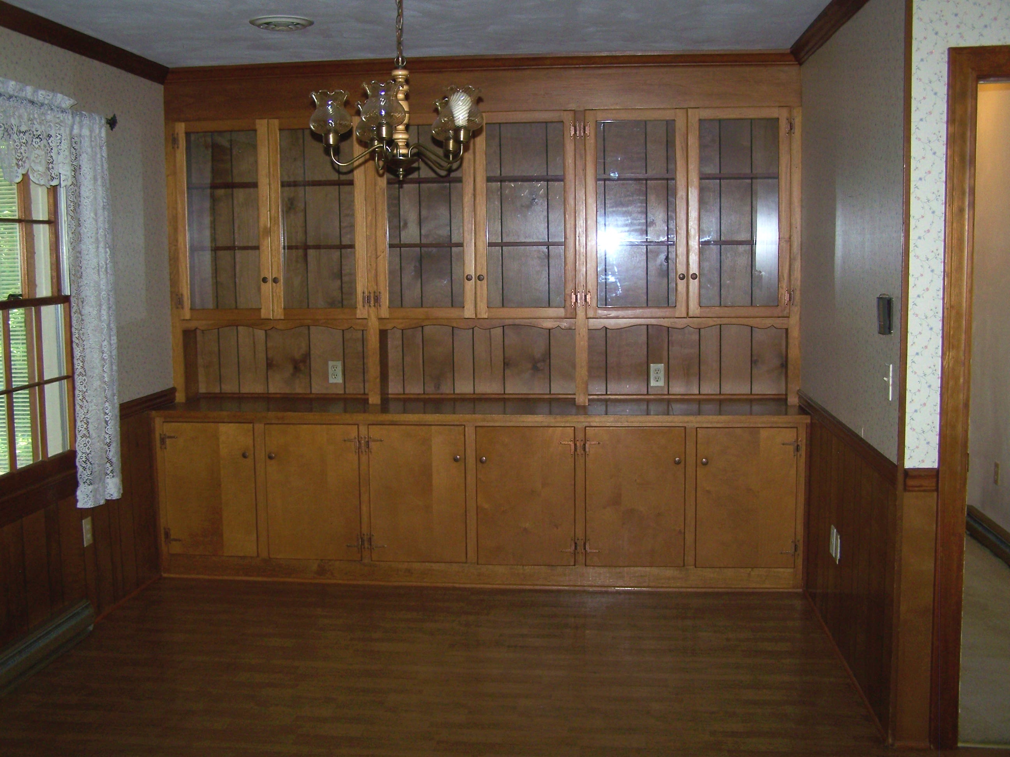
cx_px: 505
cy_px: 378
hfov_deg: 49.0
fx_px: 1109
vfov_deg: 37.7
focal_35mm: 38
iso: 80
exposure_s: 1/60
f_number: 2.8
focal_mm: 6.3
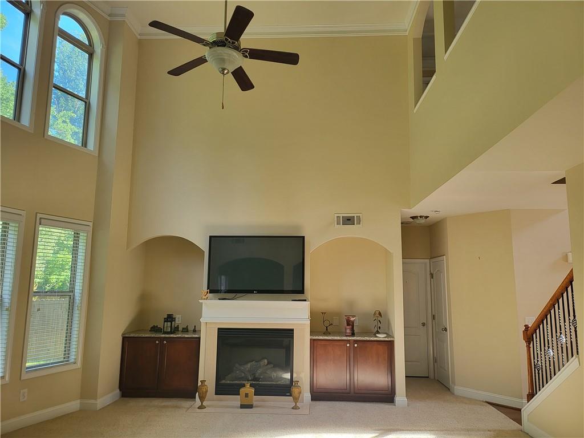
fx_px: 405
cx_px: 292
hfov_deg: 71.6
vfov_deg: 56.8
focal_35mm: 24
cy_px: 219
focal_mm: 5
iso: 125
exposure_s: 1/120
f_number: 1.8
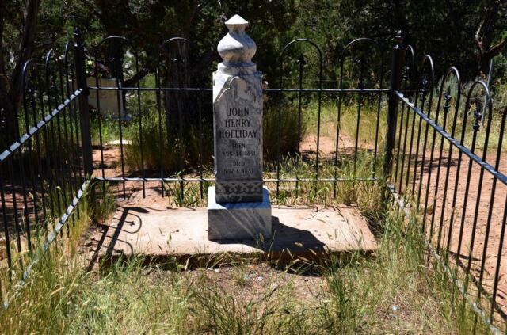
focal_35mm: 44
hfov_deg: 45.1
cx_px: 254
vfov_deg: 30.7
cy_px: 168
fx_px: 611
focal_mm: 29
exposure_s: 1/250
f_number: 8
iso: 100
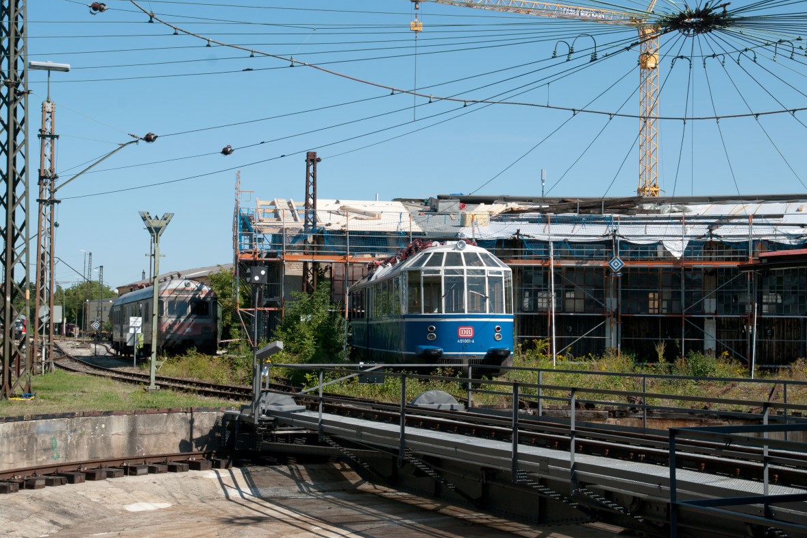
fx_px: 1300
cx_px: 410
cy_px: 272
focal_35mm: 58
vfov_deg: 23.4
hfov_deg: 34.5
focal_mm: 38
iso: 400
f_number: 8
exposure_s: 1/750
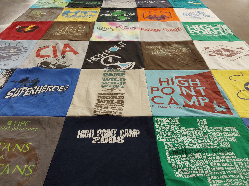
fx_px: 201
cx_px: 124
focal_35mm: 28
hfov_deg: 63.4
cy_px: 93
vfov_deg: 49.7
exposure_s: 1/60
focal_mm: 2.91
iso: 100
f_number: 1.9
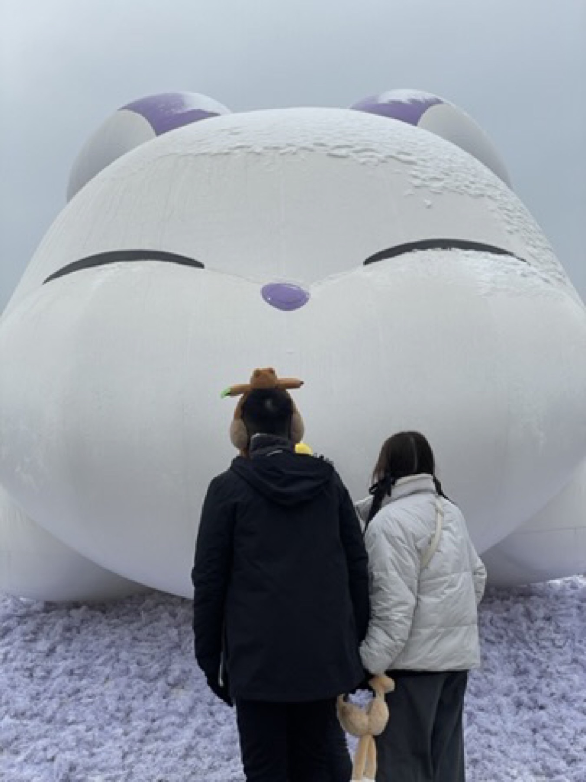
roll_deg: +0.7
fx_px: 1174
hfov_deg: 28.0
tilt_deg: +8.2
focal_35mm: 52
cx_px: 293
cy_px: 391
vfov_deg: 36.8
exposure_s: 1/1410
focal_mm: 6
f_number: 2
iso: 25
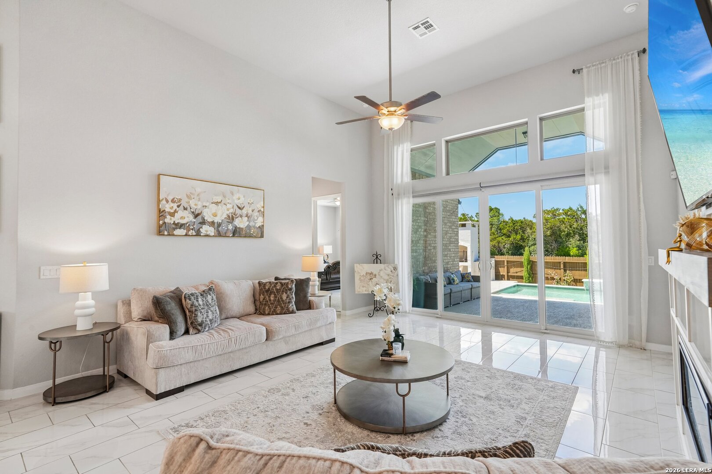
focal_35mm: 16
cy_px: 237
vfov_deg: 73.7
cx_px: 356
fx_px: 316
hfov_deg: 96.7
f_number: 8
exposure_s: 1/80
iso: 800
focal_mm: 16
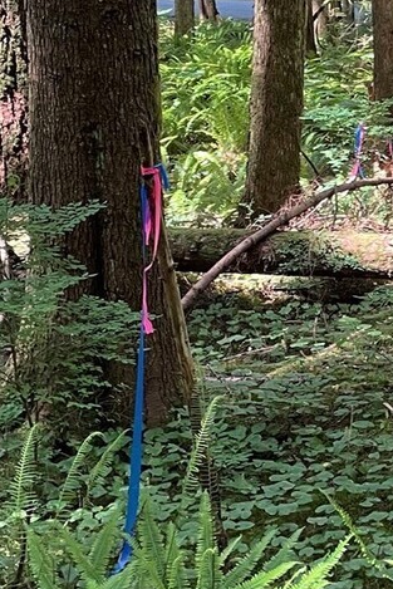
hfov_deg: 16.2
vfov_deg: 24.2
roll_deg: +0.3
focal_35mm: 83
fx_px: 1358
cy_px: 139
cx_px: 389
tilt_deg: -11.5
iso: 125
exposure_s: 1/95
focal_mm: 4.2
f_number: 1.6
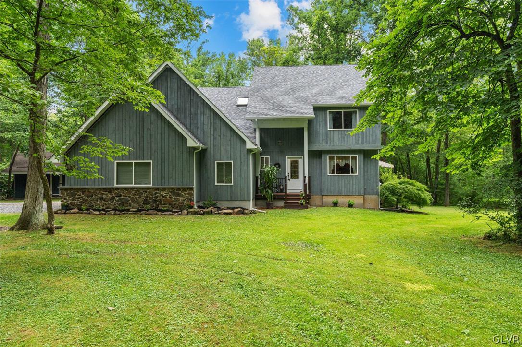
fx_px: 348
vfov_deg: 53.1
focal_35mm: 24
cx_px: 261
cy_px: 174
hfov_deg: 73.8
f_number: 7.1
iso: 320
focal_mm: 24
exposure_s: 1/160
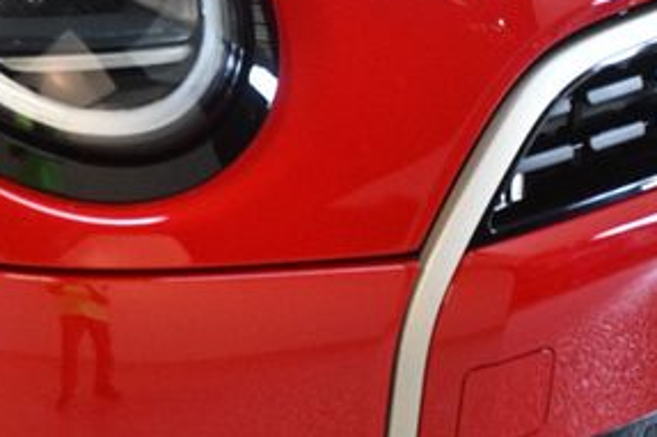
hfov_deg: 15.8
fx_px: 2316
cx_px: -32
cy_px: 87
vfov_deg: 10.7
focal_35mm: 127
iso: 2800
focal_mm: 38
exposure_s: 1/125
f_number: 4.2
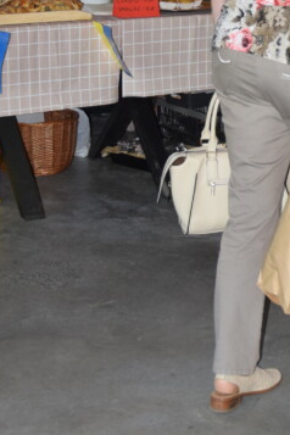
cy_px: 57
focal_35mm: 112
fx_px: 1353
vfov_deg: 18.0
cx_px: 349
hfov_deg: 12.0
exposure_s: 1/80
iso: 800
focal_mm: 26
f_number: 4.5
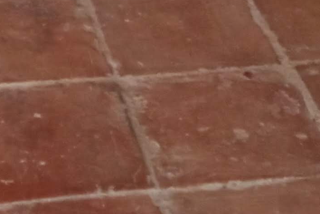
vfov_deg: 7.2
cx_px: 12
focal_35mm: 165
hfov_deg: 12.3
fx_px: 1467
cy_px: -467
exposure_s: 1/20
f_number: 2.2
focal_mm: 3.79
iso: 1017
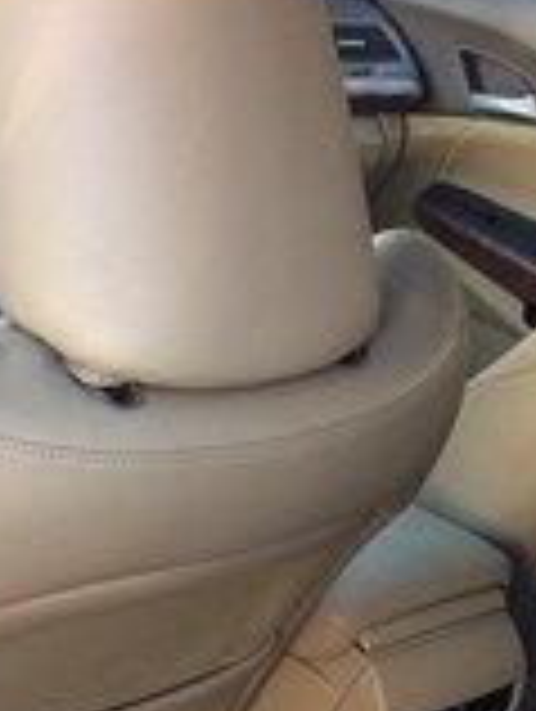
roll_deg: -8.2
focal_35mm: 91
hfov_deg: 16.2
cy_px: 868
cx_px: 365
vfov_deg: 20.1
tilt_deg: -35.4
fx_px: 1874
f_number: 2.2
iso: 40
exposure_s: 1/50
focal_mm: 4.15
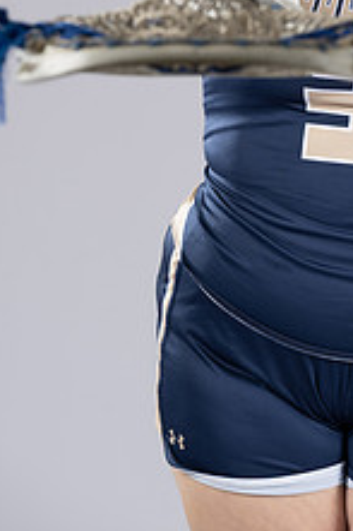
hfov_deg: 4.6
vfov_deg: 7.0
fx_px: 4345
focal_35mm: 295
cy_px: -2
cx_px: 343
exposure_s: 1/200
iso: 250
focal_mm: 145
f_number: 6.3
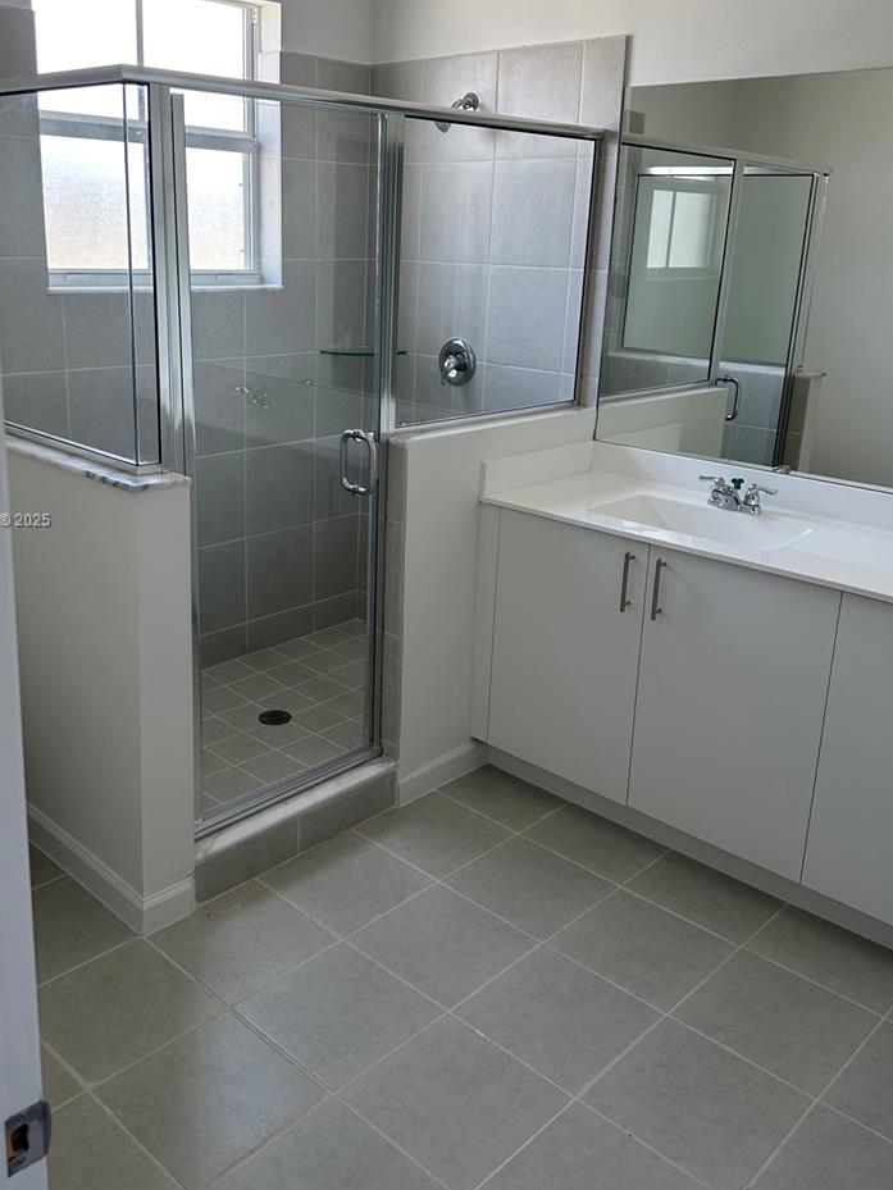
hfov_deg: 45.4
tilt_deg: -14.2
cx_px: 392
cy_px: 521
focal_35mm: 31
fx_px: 1066
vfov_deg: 58.2
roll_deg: -2.4
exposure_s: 1/179
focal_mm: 6.86
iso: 80
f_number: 1.78
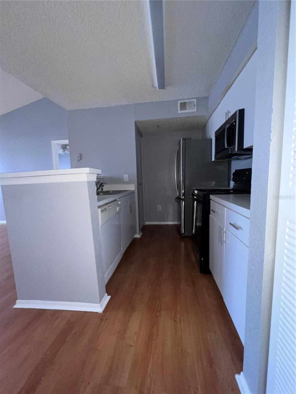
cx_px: 148
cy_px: 197
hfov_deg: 89.9
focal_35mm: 13
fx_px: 148
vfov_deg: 106.2
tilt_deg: -5.5
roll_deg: +2.0
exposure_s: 1/60
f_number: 1.8
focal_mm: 1.57
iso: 200
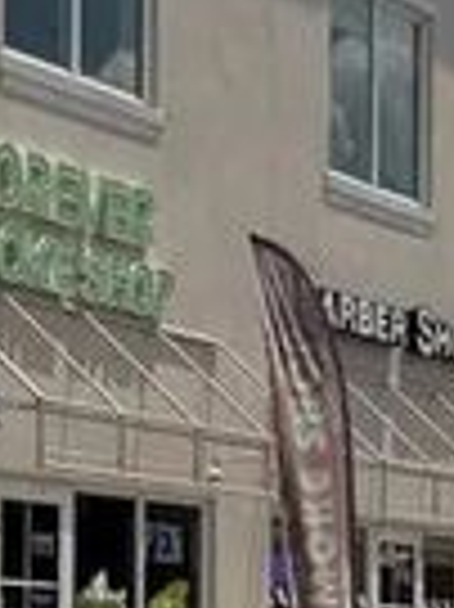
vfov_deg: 12.9
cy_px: 507
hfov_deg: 9.7
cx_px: 261
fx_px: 2662
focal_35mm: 152
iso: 80
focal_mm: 6.76
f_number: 1.78
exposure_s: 1/10309
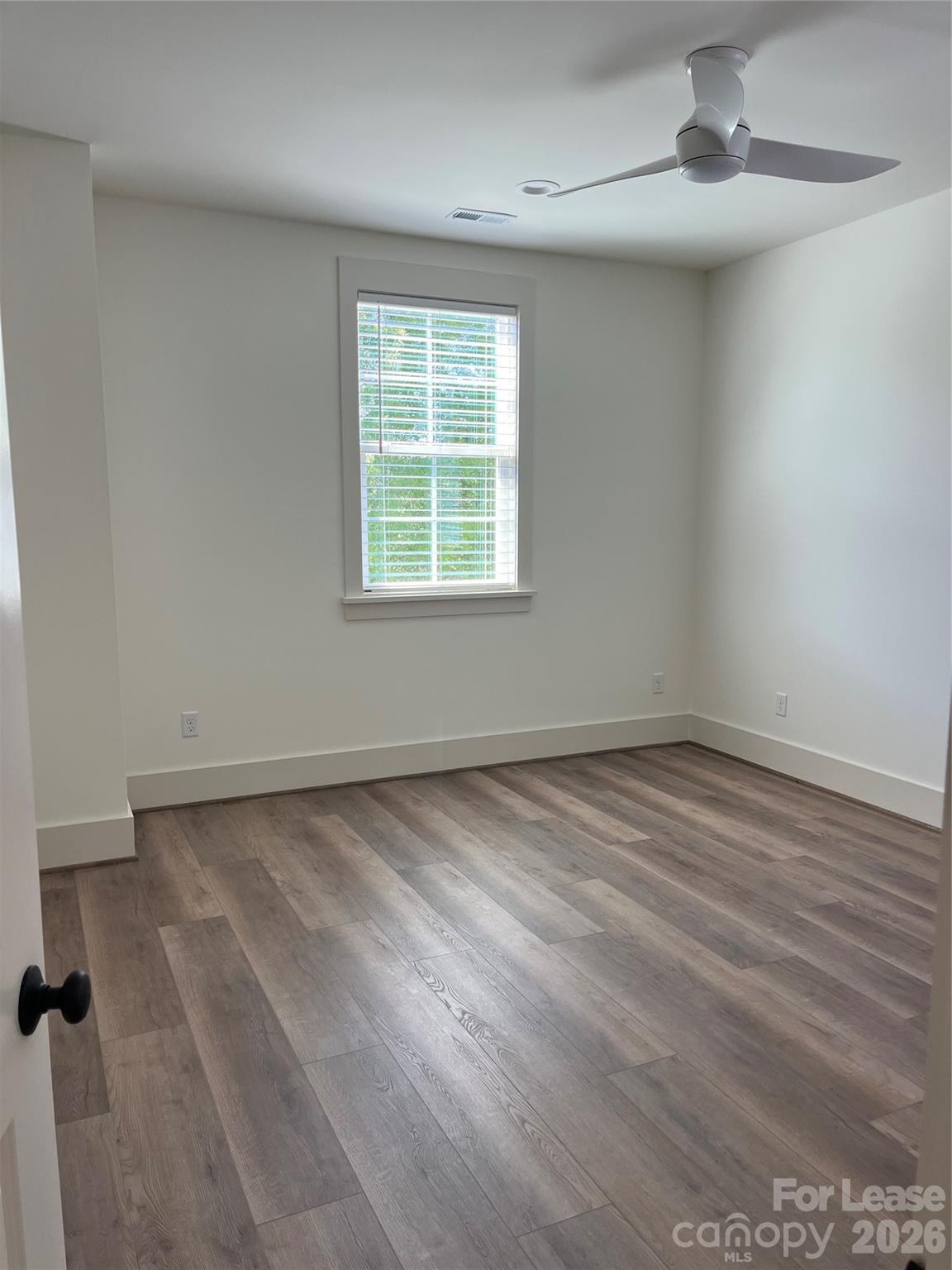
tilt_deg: -5.9
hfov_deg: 53.1
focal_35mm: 26
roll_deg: +1.6
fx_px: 953
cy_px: 635
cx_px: 476
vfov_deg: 67.3
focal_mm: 5.1
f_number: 1.6
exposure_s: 1/143
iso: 64
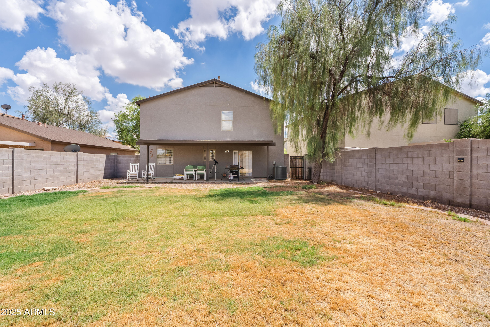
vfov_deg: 73.8
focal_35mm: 16
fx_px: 218
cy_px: 164
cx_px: 245
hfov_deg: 96.7
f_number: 8
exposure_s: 1/50
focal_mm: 16
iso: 100
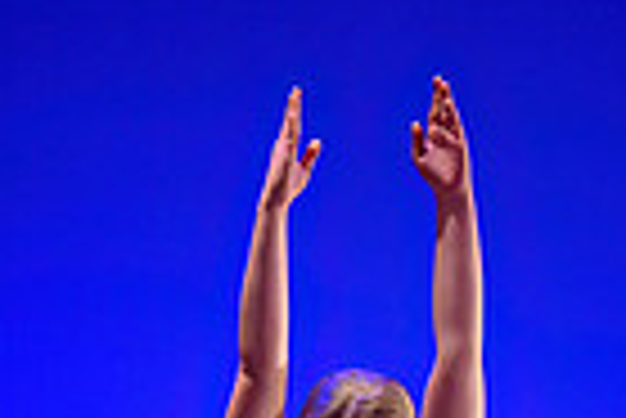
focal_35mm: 604
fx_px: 10514
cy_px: 880
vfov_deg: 2.3
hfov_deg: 3.4
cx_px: 387
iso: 1600
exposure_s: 1/200
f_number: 2.8
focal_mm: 125
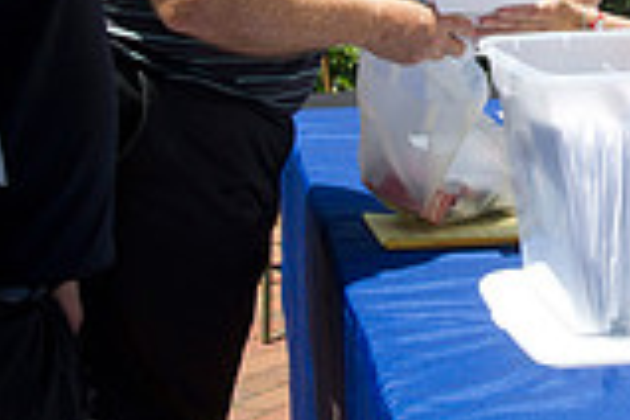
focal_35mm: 124
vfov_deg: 10.9
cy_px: -24
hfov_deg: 16.1
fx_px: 2170
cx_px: 670
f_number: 9
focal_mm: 34
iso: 200
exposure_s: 1/200
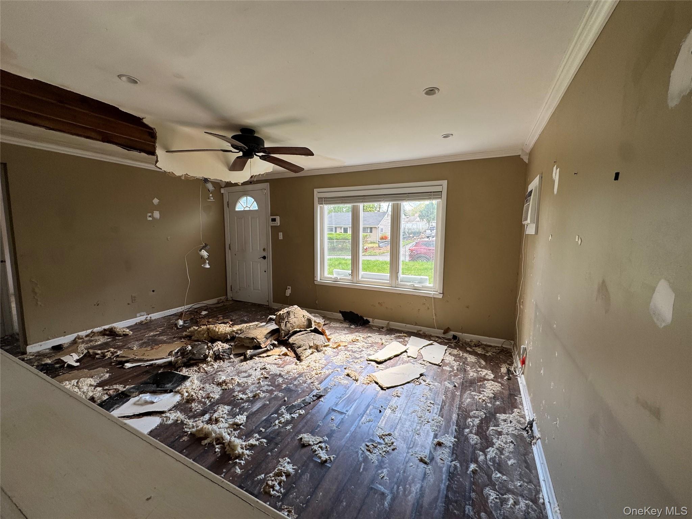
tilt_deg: -6.3
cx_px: 346
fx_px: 280
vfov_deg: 85.7
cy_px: 260
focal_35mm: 14
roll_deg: -0.5
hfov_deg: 102.1
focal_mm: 2.22
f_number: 2.2
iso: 40
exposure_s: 1/117
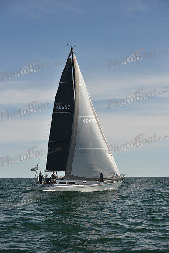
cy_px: 126
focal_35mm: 70
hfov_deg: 19.5
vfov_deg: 28.8
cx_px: 84
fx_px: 493
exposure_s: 1/640
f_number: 7.1
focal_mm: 70
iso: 250
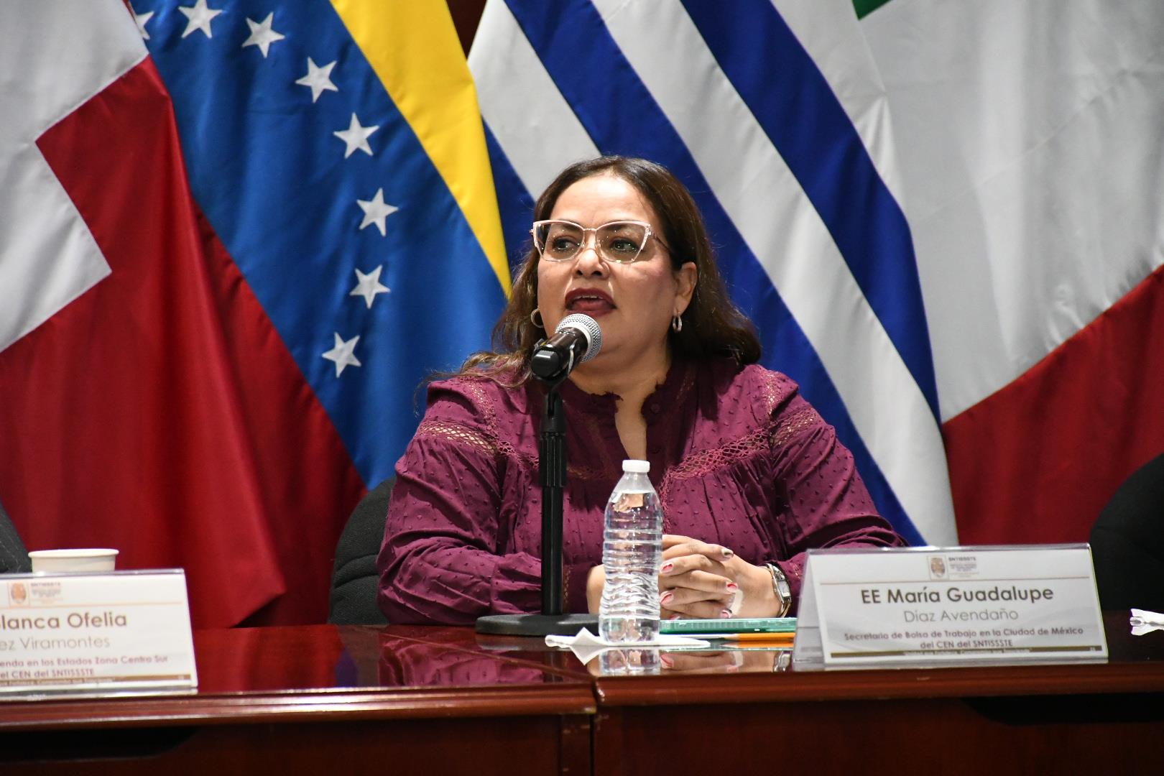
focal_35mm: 210
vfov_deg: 6.5
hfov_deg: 9.8
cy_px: 388
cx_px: 582
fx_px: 6789
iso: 6400
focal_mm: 140
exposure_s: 1/100
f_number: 5.6
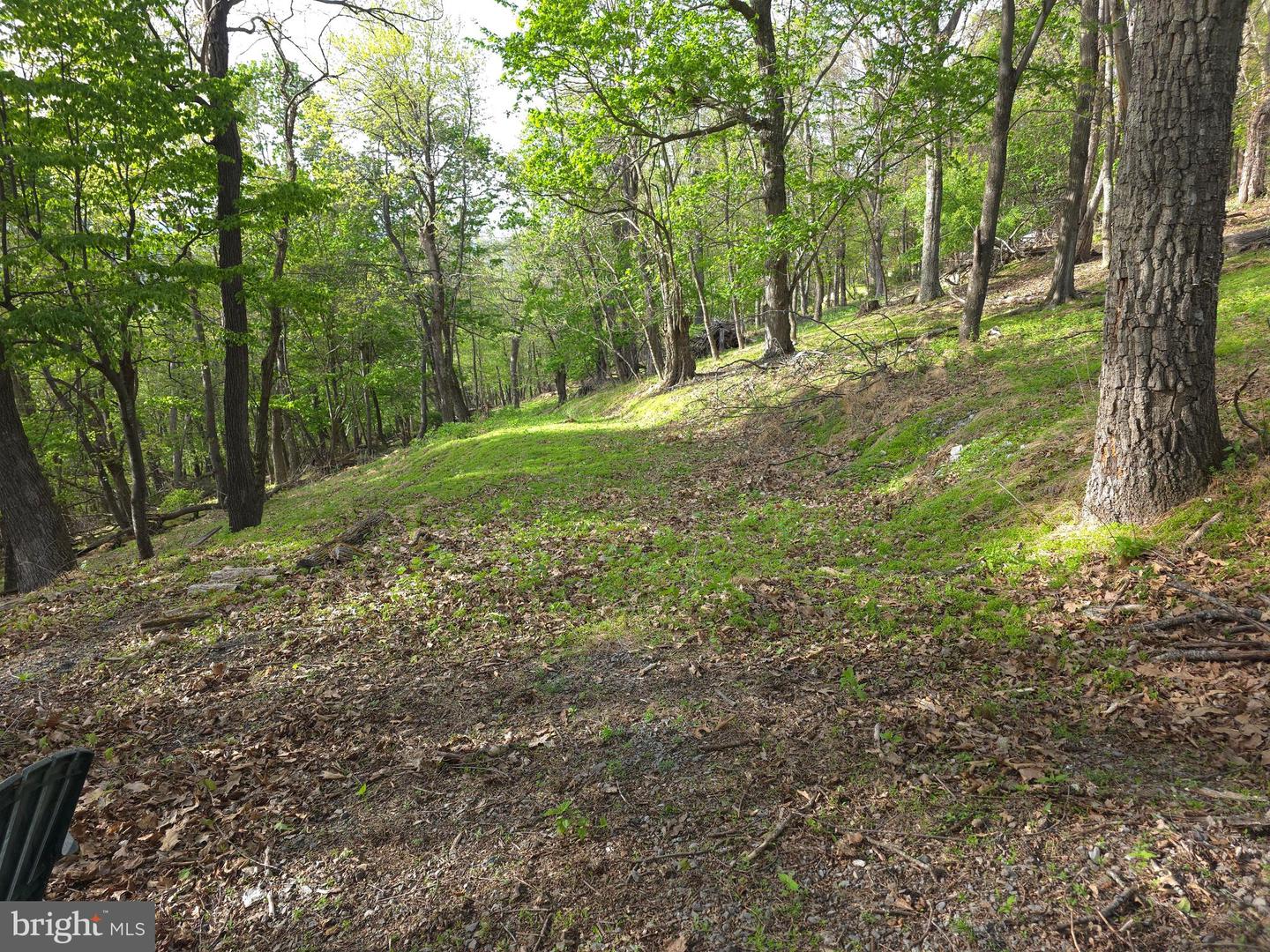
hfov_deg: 73.9
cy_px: 476
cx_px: 635
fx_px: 844
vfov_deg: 58.9
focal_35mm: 23
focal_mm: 6.3
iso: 12
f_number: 1.7
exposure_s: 1/60
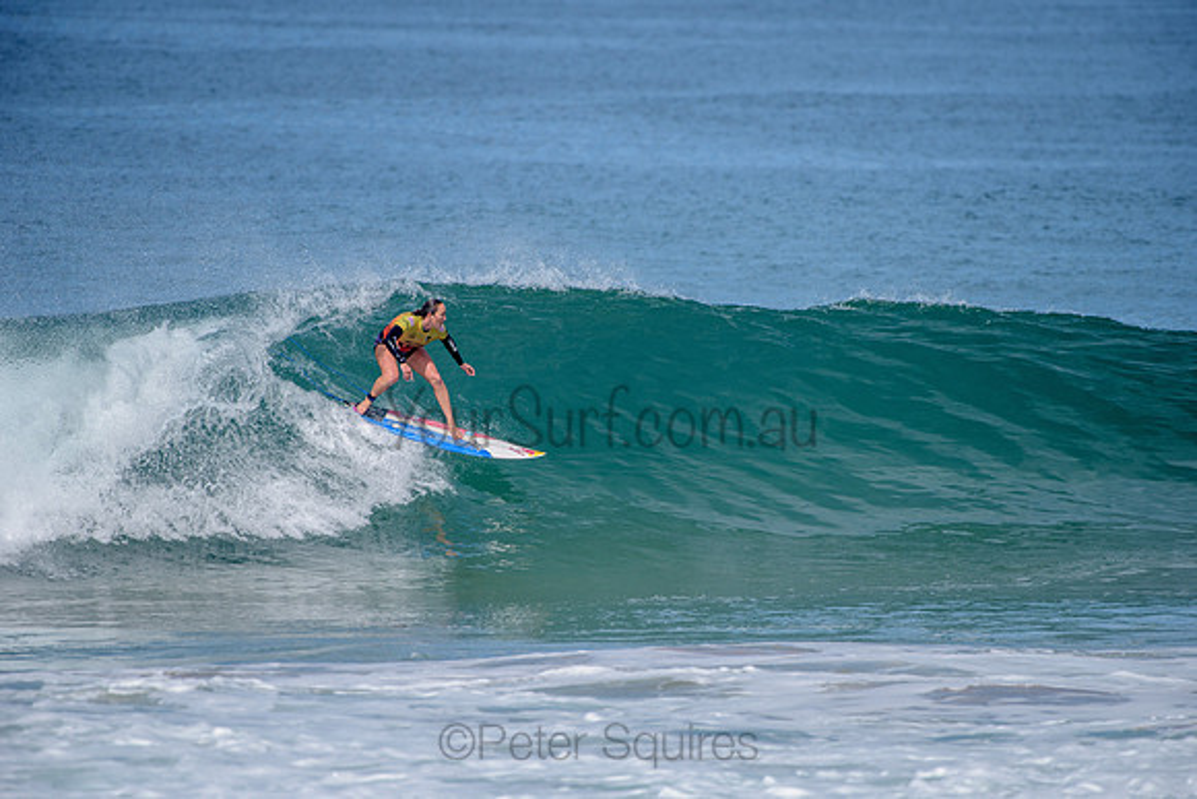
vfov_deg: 2.8
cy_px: 400
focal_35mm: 500
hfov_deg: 4.1
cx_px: 598
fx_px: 16628
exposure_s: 1/2500
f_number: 6.3
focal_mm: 500
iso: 250
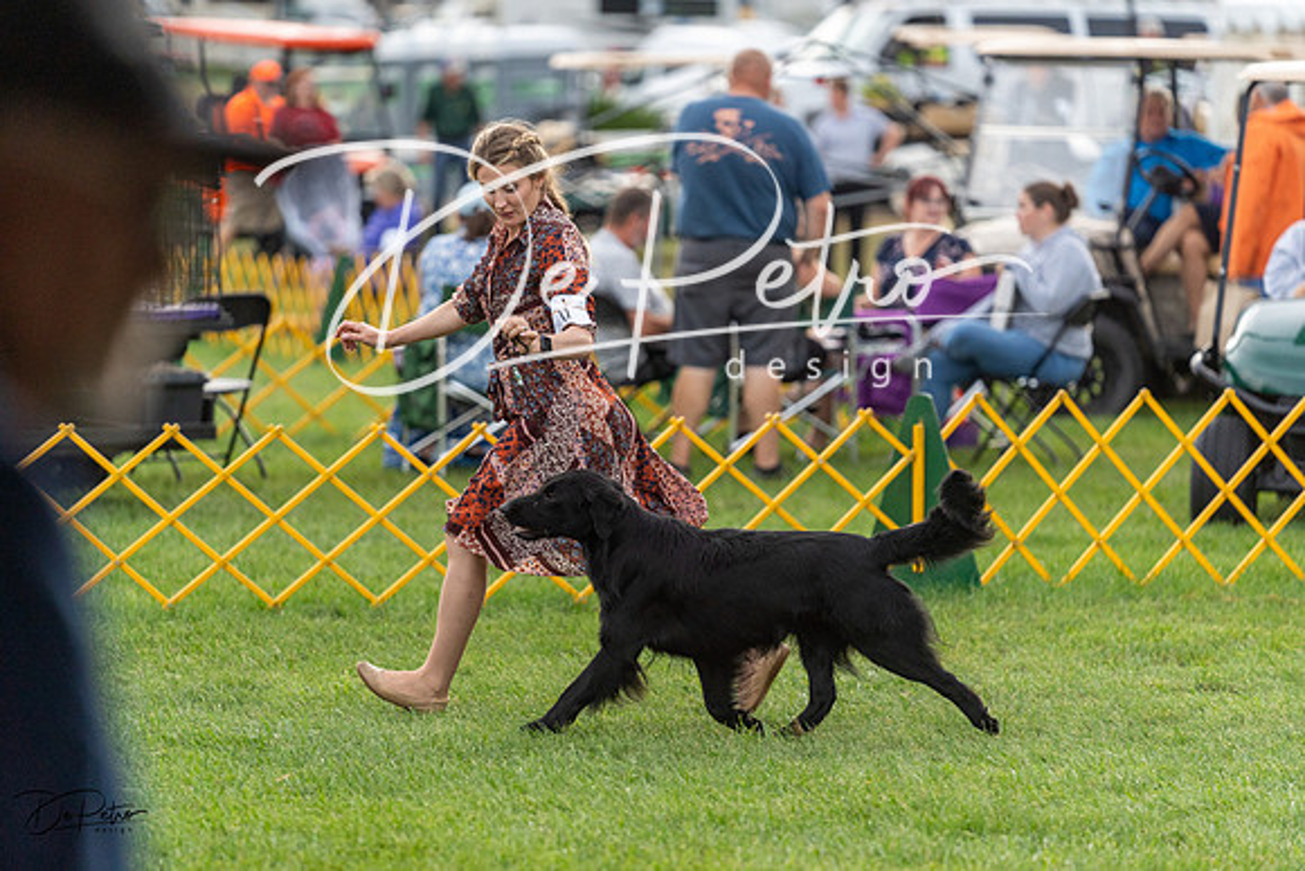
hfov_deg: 10.3
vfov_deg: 6.9
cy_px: 436
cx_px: 652
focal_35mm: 200
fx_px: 7251
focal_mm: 200
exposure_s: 1/1000
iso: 1000
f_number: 3.2
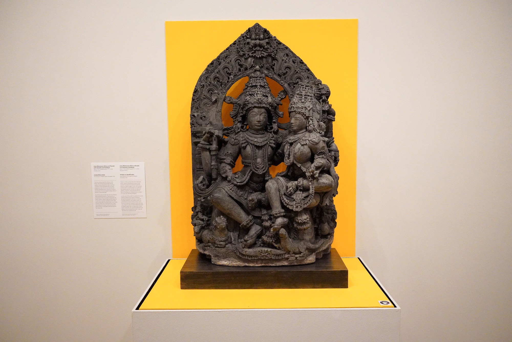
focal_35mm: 32
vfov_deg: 41.1
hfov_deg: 58.7
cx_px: 256
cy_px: 171
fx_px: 455
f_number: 6.3
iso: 12800
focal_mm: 32
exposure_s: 1/100
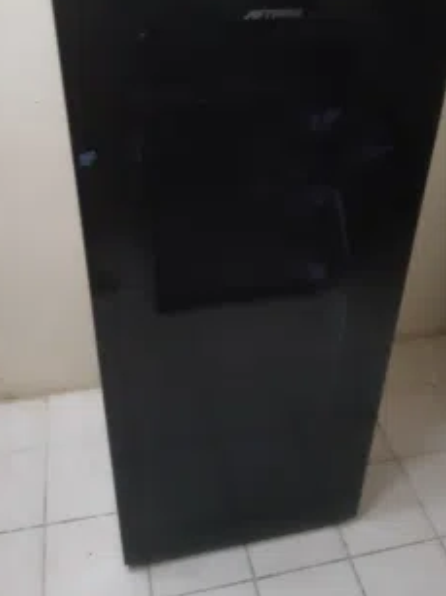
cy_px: 216
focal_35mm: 34
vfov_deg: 53.3
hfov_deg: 41.7
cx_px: 234
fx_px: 585
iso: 640
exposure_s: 1/17
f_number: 1.7
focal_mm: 3.92
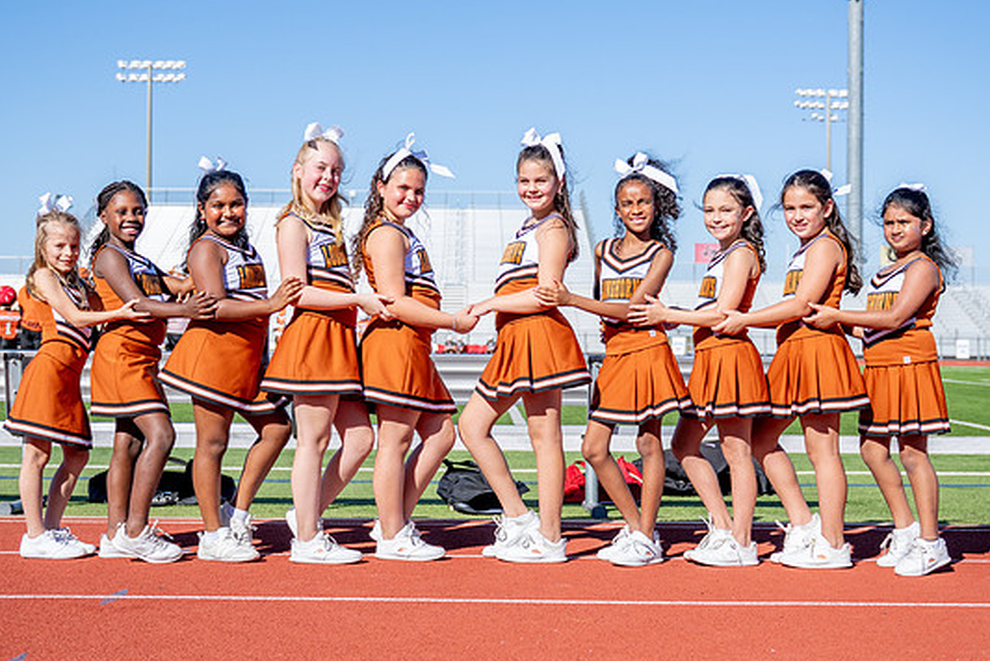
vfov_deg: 23.8
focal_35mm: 57
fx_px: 1568
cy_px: 324
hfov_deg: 35.0
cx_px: 474
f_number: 2.8
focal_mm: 31.7
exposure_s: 1/2000
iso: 100
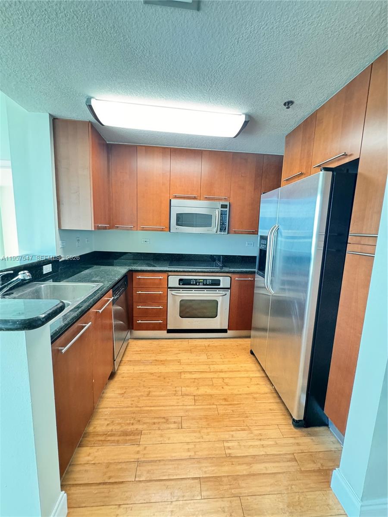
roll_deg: -1.3
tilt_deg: -7.9
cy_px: 258
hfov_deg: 85.7
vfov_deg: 102.1
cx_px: 194
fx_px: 209
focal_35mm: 14
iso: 800
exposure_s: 1/60
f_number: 2.2
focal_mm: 2.22
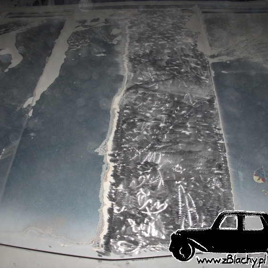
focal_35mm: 44
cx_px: 125
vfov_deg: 38.3
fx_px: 385
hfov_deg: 38.3
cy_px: 135
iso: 64
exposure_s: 1/60
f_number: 2.8
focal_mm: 6.2
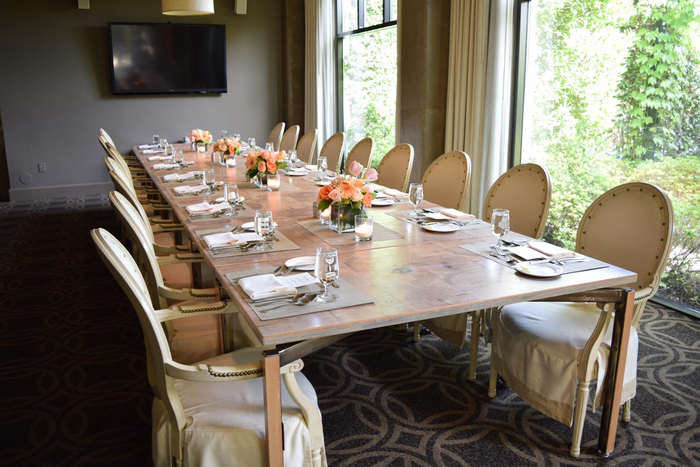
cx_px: 350
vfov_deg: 43.6
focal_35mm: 30
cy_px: 234
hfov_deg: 61.9
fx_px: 583
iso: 100
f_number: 3.5
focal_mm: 20
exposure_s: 1/8
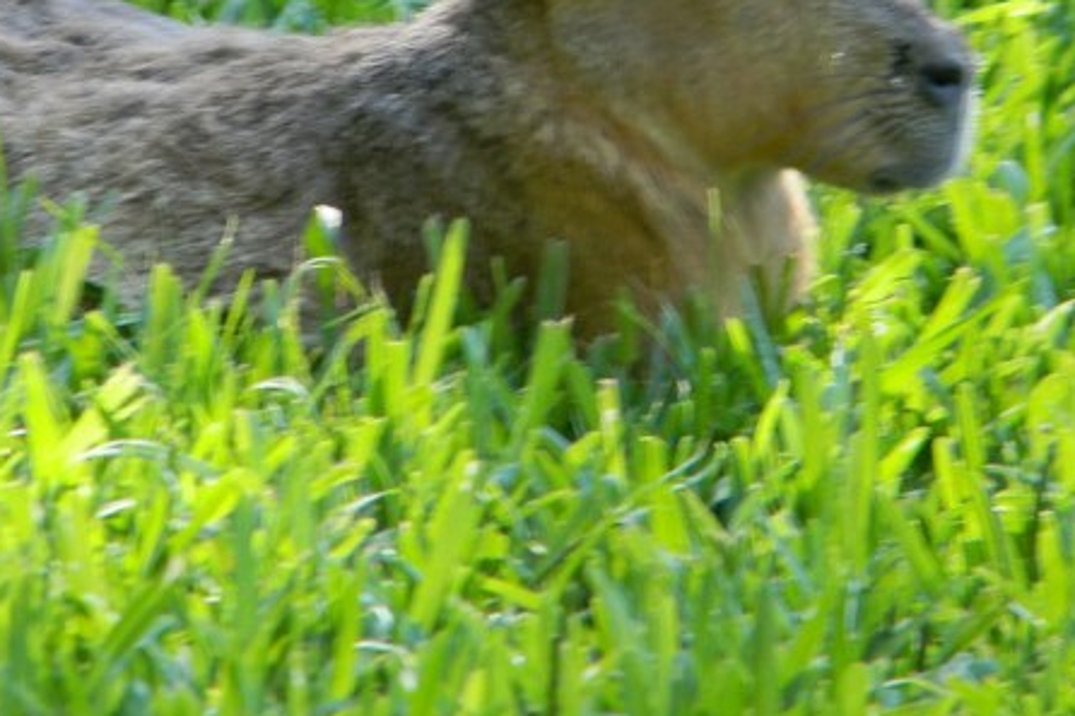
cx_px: 354
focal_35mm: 625
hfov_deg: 3.3
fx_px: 18655
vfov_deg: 2.2
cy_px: 142
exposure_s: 1/60
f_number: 5.4
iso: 222
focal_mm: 60.7
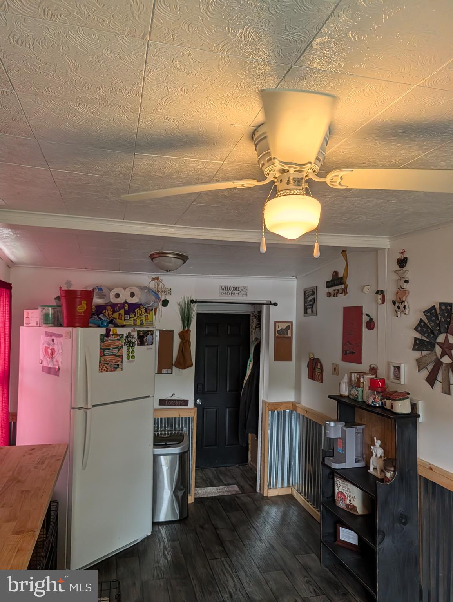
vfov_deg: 71.5
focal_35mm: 24
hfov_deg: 56.9
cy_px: 301
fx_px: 418
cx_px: 226
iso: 449
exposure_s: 1/2632
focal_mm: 6.9
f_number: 1.68
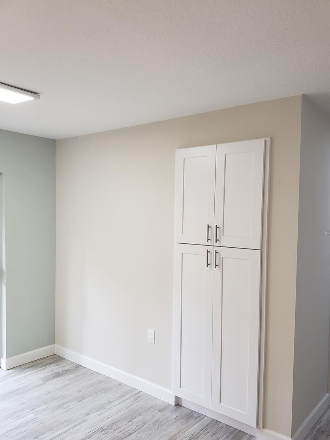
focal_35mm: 28
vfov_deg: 63.4
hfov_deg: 49.7
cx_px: 172
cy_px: 233
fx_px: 356
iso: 160
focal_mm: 4.3
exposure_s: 1/60
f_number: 2.4
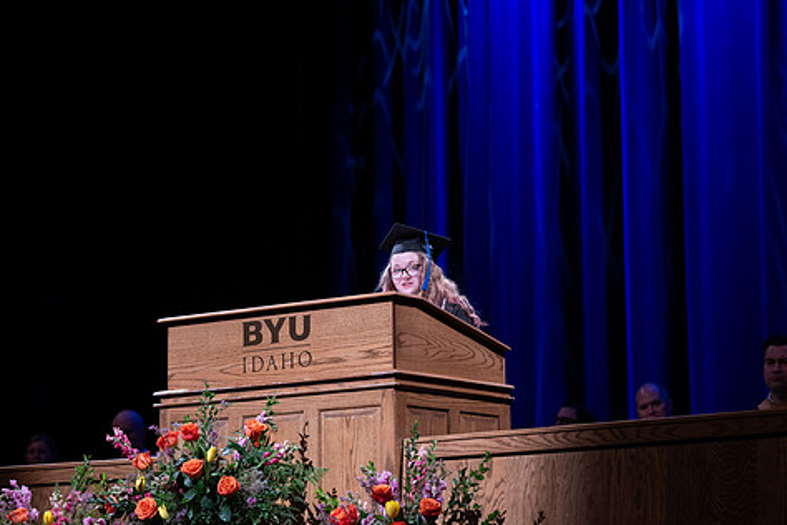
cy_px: 318
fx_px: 2273
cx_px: 395
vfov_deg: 13.2
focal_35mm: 104
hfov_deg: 19.6
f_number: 2.8
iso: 500
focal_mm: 85
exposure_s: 1/320
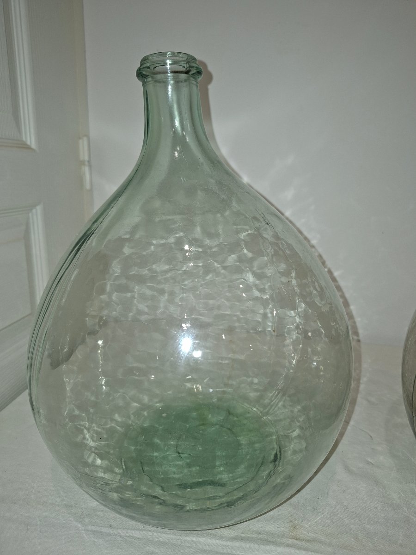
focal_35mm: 23
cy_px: 278
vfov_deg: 73.9
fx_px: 369
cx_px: 208
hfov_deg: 58.9
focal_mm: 5.54
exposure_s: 1/100
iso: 100
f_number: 1.8
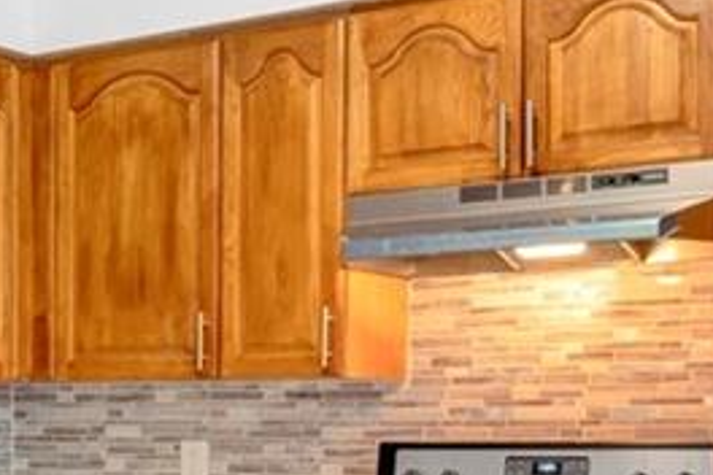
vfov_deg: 15.8
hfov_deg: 22.9
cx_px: -14
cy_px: 460
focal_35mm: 85
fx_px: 1683
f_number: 7.1
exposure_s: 1
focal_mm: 14
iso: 250
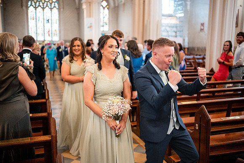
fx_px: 237
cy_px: 82
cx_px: 122
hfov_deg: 54.4
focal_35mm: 35
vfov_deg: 37.9
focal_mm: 35
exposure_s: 1/500
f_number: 1.8
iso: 8000
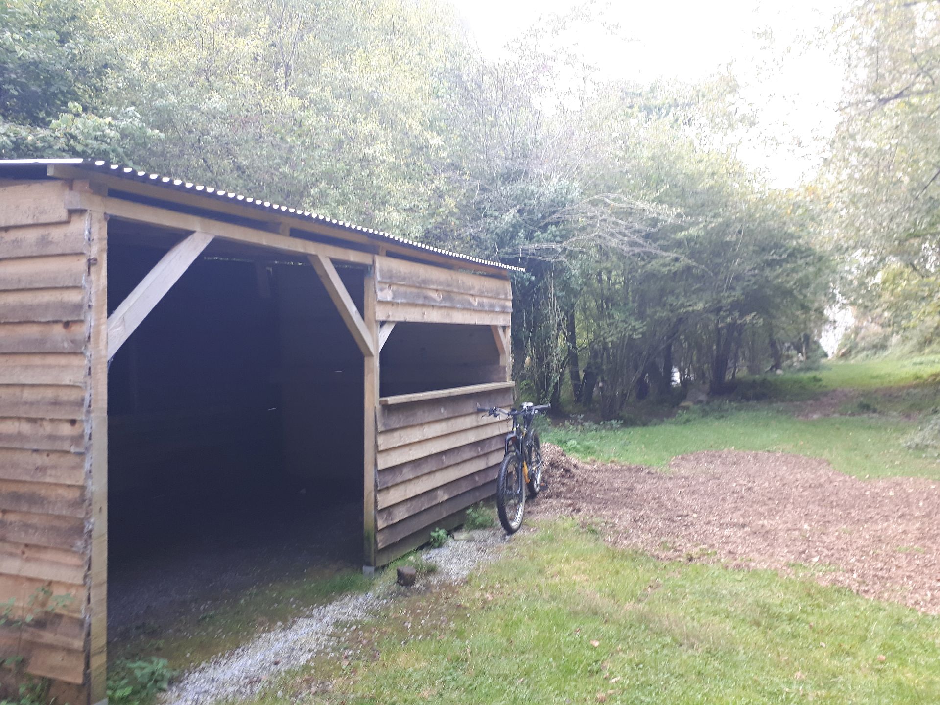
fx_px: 733
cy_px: 352
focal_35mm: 27
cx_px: 470
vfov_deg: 51.4
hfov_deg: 65.3
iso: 64
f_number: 1.9
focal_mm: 3.6
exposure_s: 1/33
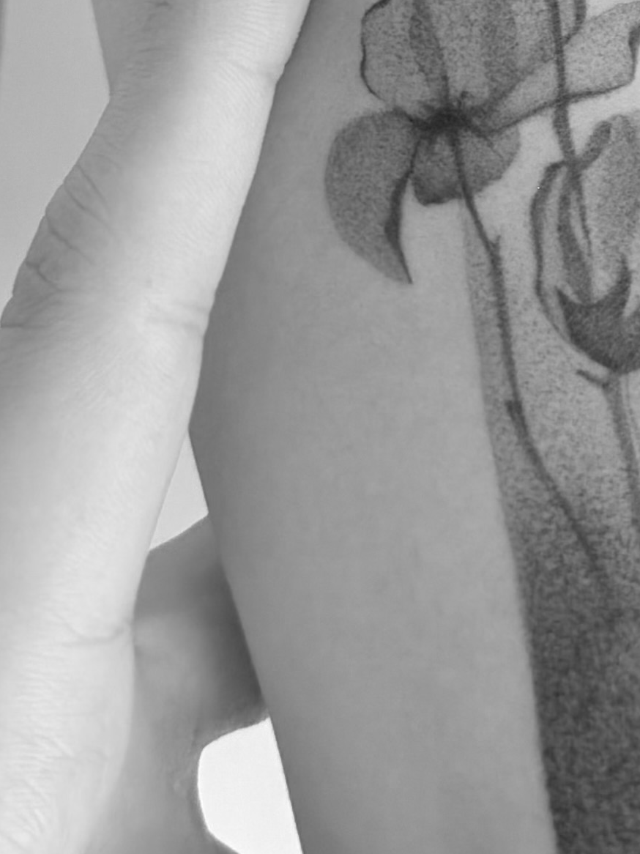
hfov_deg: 17.4
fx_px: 2047
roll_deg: -13.7
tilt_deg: -23.4
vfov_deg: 21.5
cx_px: 642
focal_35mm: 83
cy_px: -220
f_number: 1.78
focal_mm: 6.76
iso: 320
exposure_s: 1/60
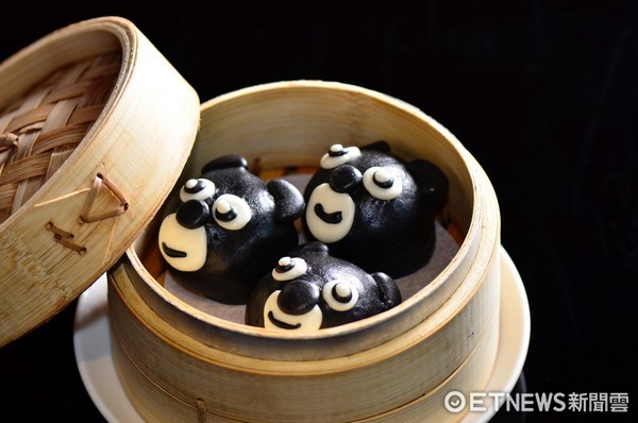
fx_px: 2787
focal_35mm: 158
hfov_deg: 13.1
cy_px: 212
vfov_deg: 8.7
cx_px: 319
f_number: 4
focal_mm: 105
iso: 320
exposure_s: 1/250
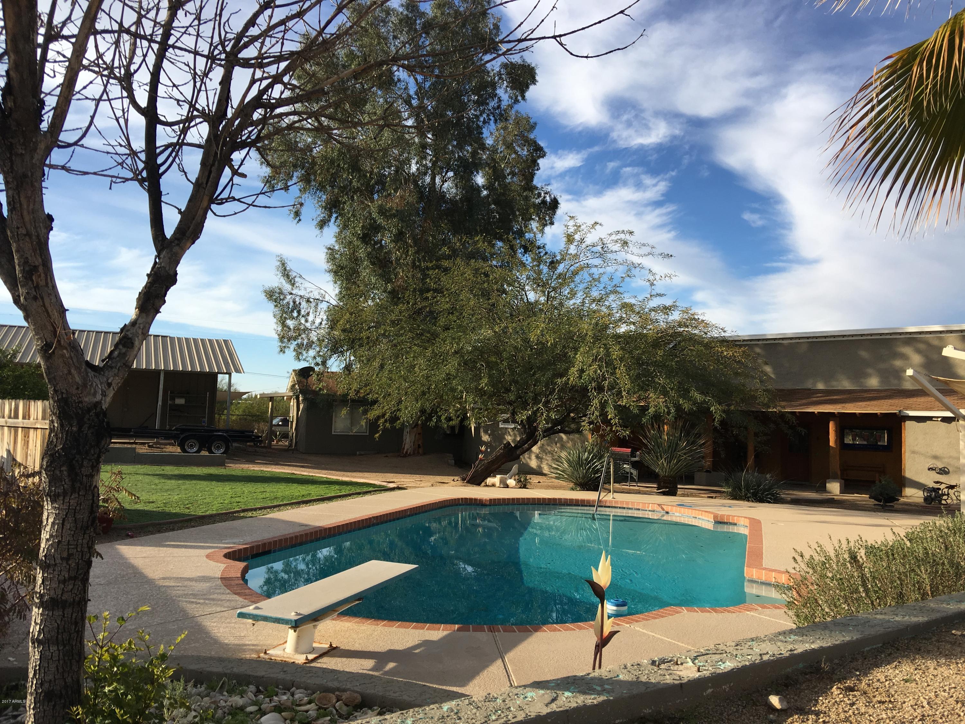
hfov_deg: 61.7
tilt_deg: +4.7
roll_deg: -1.5
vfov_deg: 48.2
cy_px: 362
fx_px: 808
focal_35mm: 29
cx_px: 482
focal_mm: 4.15
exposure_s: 1/1241
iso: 25
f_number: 2.2
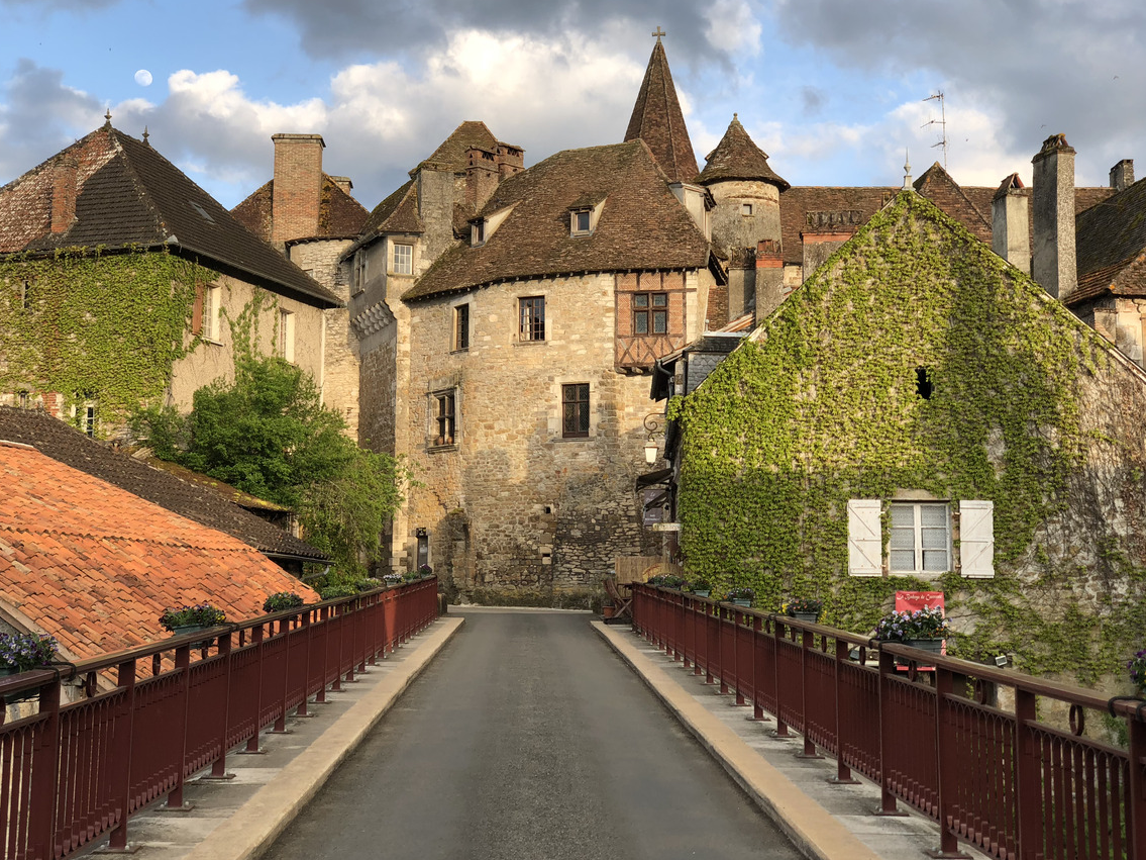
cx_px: 550
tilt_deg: +7.3
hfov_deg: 34.9
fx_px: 1821
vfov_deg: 26.6
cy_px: 418
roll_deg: -0.1
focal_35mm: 55
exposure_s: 1/279
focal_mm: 6
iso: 16
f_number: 2.4
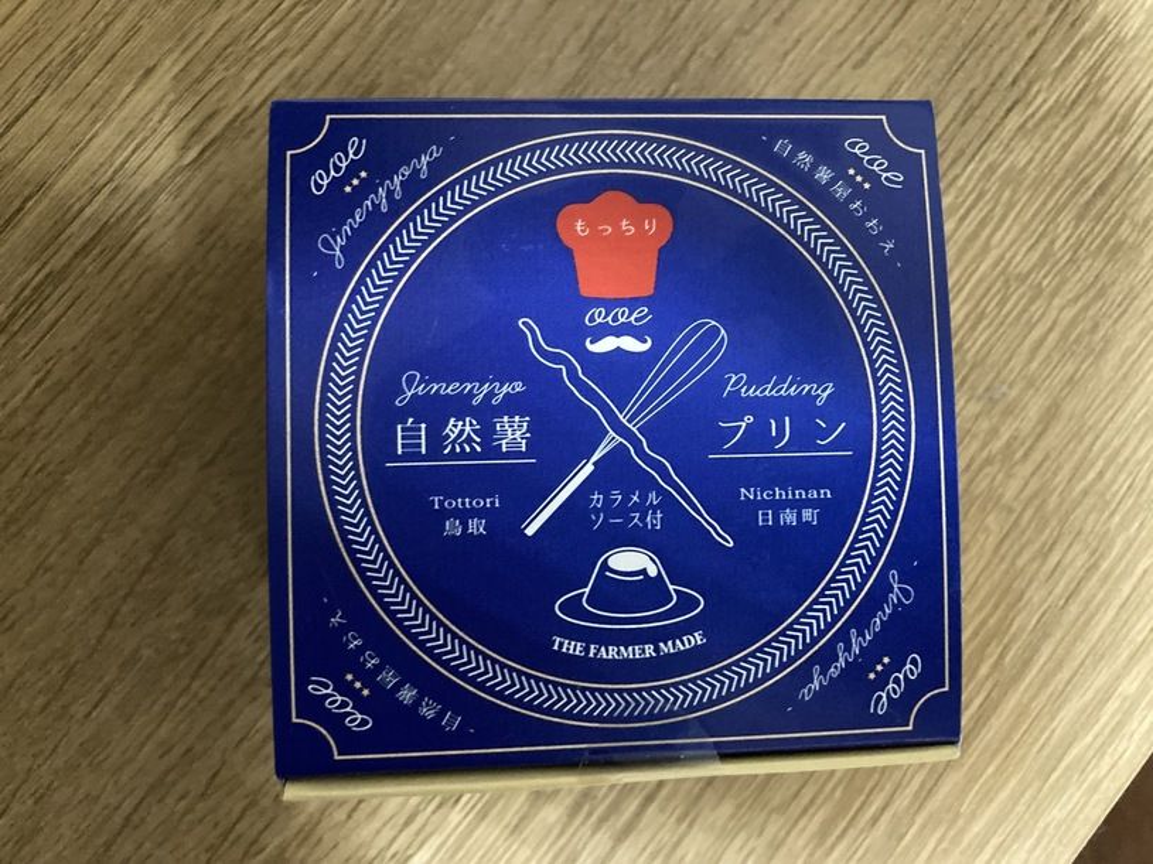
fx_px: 932
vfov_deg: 49.7
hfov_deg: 63.5
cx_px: 576
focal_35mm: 28
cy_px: 432
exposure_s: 1/25
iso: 640
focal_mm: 3.99
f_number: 1.8
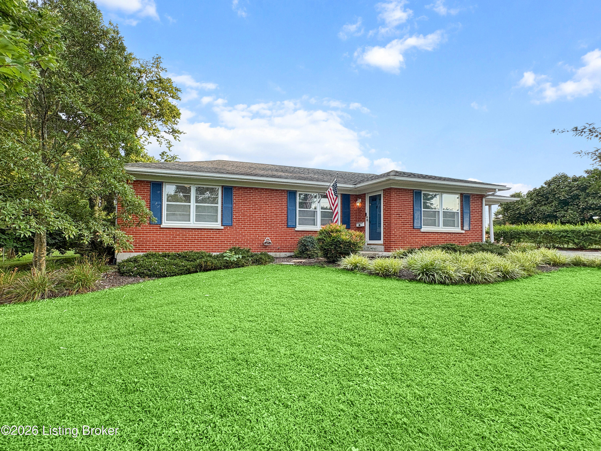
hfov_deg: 102.1
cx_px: 300
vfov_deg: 85.7
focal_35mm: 14
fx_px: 243
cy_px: 226
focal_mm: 2.22
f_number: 2.2
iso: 64
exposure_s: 1/610
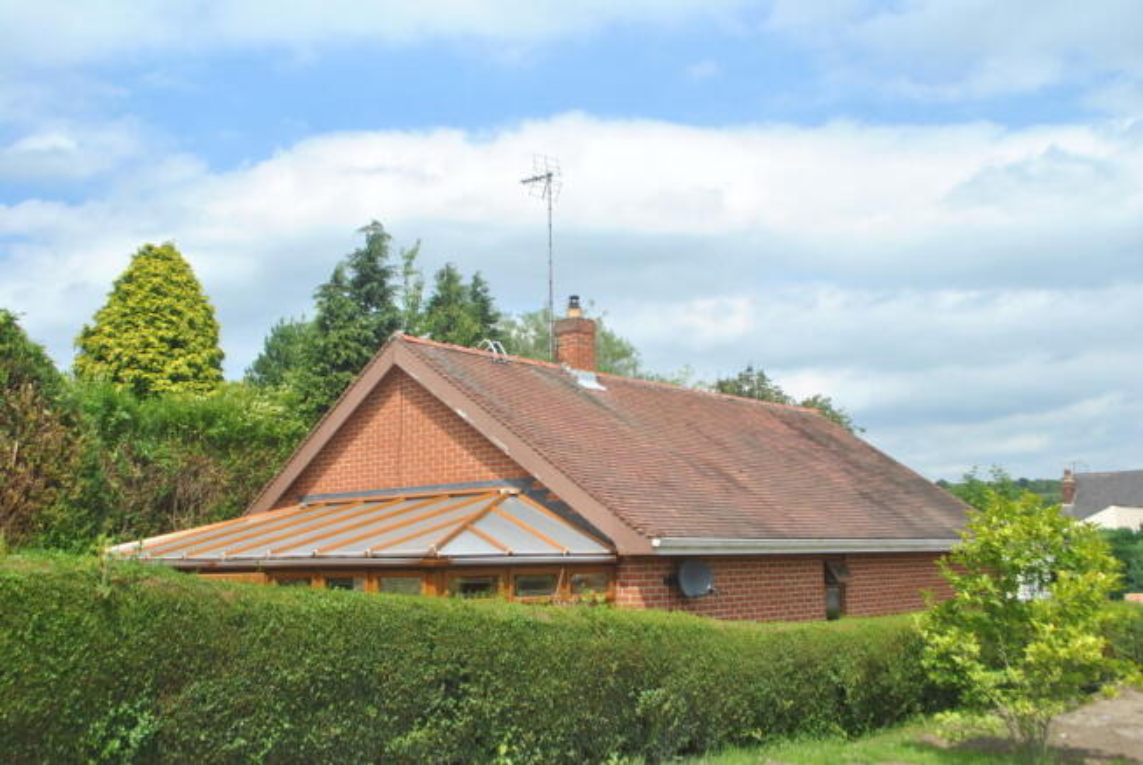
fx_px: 1144
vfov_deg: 37.0
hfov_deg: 53.1
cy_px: 382
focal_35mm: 36
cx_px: 572
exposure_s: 1/320
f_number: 9
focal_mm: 24
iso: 100
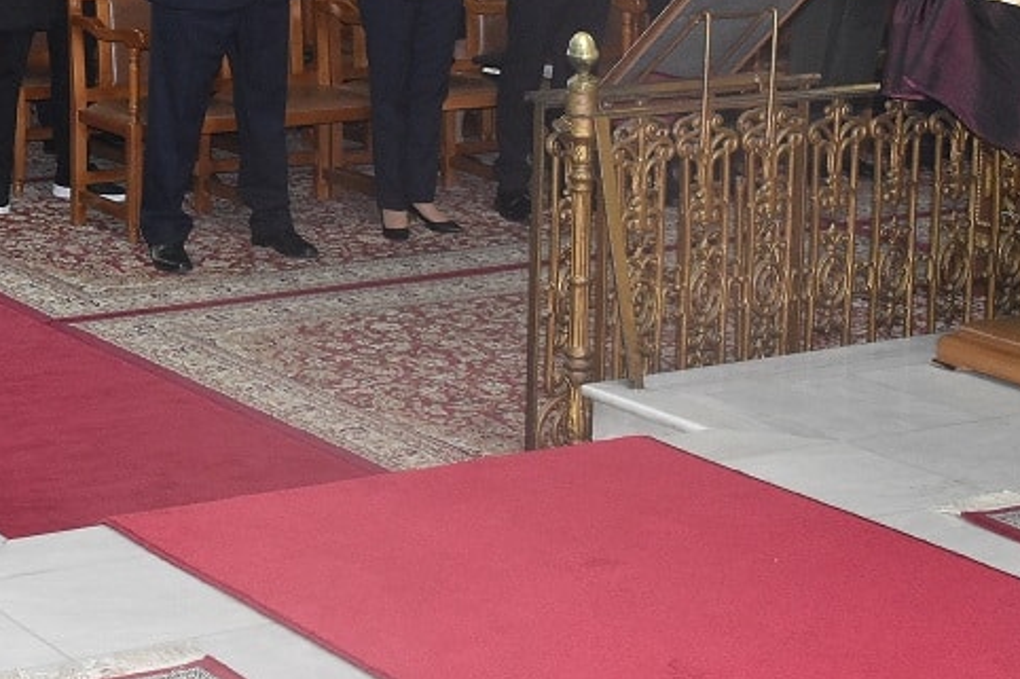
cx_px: -51
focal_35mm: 98
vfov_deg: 13.8
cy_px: 55
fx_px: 2776
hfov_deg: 20.0
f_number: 4
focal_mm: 28
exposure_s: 1/60
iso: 1800
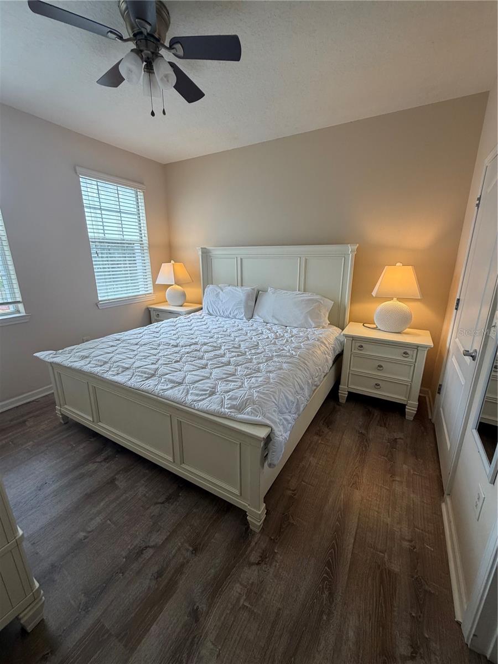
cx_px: 249
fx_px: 269
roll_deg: -0.1
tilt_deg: -16.1
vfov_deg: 102.1
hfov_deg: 85.7
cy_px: 332
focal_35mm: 14
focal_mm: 2.22
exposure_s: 1/120
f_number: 2.2
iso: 160
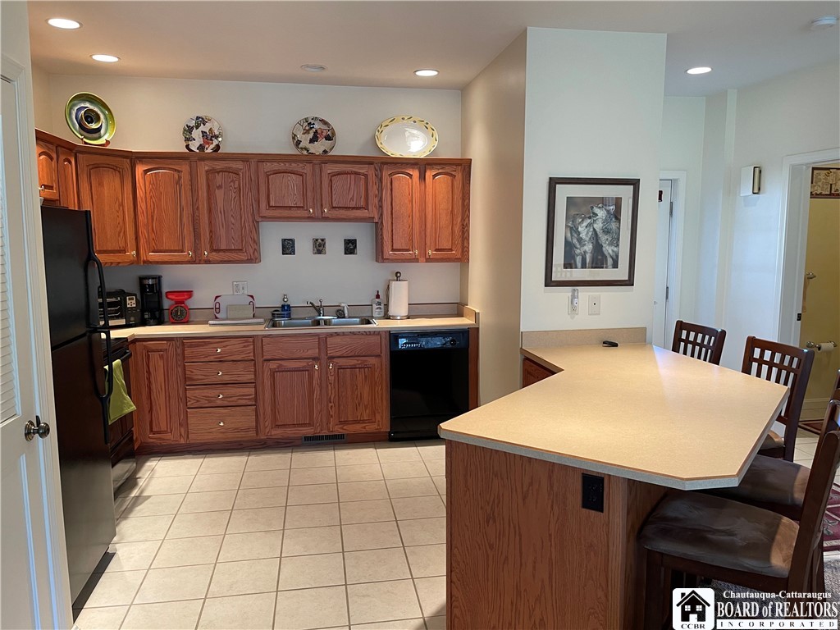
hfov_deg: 67.3
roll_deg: +0.0
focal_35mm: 26
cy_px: 315
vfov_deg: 53.1
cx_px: 420
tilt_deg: -8.2
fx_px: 631
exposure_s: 1/60
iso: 125
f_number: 1.6
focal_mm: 5.1
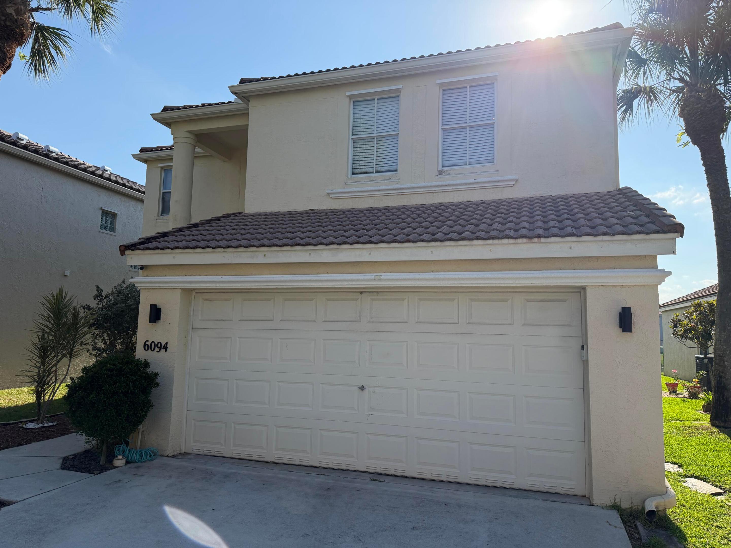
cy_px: 274
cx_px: 366
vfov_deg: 56.8
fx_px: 507
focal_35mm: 24
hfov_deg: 71.6
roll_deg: -0.2
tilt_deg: +5.0
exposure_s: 1/4975
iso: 100
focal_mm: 6.76
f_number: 1.78
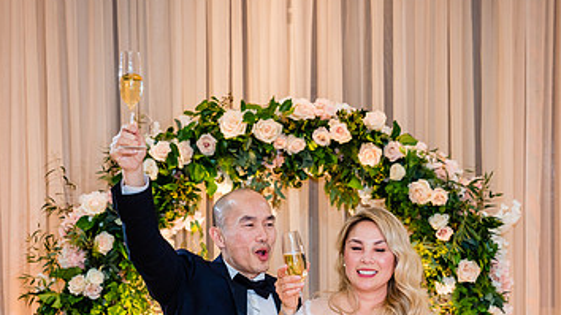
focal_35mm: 96
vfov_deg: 12.5
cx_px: 288
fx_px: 1428
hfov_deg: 22.2
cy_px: 270
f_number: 4
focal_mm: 56
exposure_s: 1/160
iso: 1000
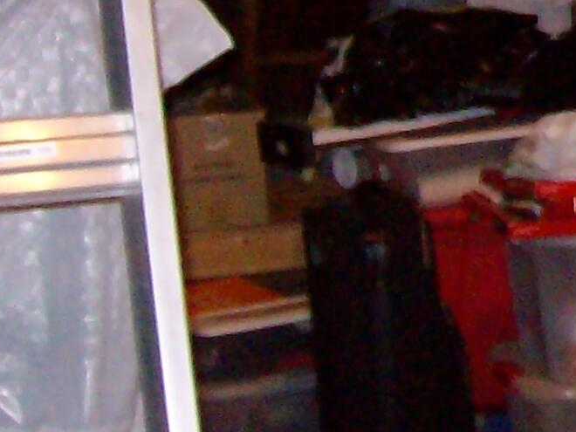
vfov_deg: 9.0
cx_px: 1016
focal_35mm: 159
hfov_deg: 11.6
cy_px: -290
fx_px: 2646
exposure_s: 1/40
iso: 320
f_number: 2.8
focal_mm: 5.8
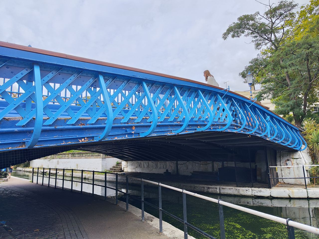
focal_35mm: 23
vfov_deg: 58.9
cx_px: 160
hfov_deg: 73.9
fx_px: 212
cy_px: 120
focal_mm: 7.01
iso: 50
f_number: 1.69
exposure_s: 1/370
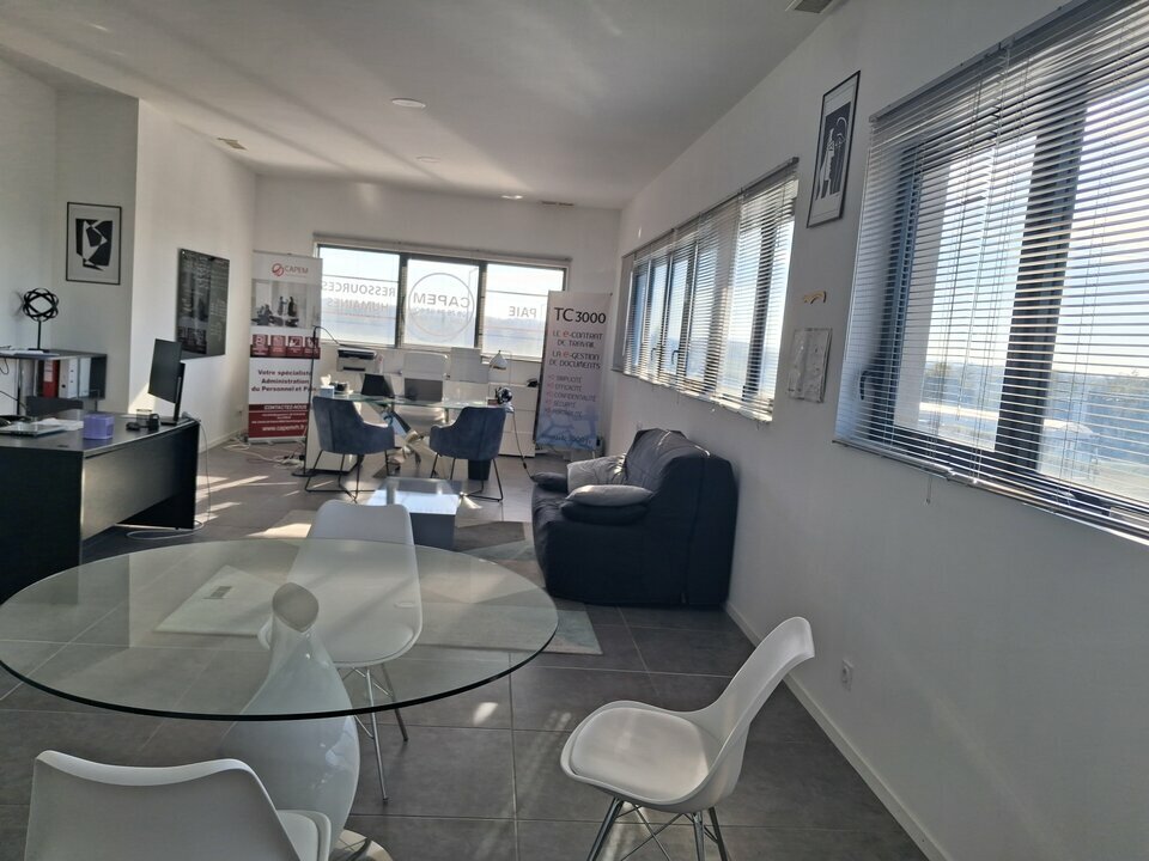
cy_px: 430
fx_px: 896
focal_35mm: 27
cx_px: 574
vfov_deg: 51.4
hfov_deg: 65.3
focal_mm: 4
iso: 20
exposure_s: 1/193
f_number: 1.8
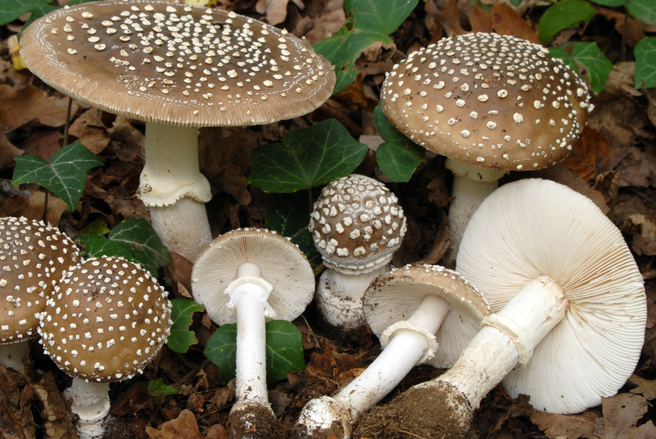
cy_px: 220
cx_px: 273
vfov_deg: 17.5
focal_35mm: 78
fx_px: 1423
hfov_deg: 25.9
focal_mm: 42
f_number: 13
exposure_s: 4
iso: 100
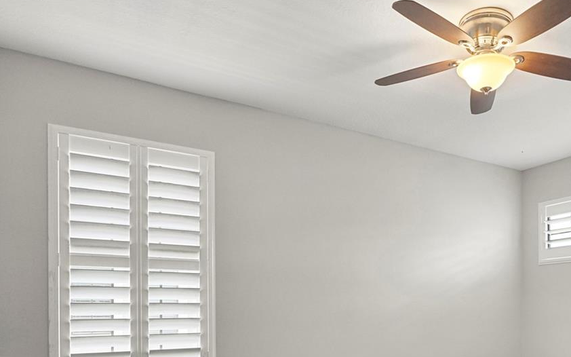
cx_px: 401
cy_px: 298
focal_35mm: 31
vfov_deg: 38.7
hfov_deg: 59.2
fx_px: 482
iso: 2000
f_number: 9
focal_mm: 16
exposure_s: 1/15
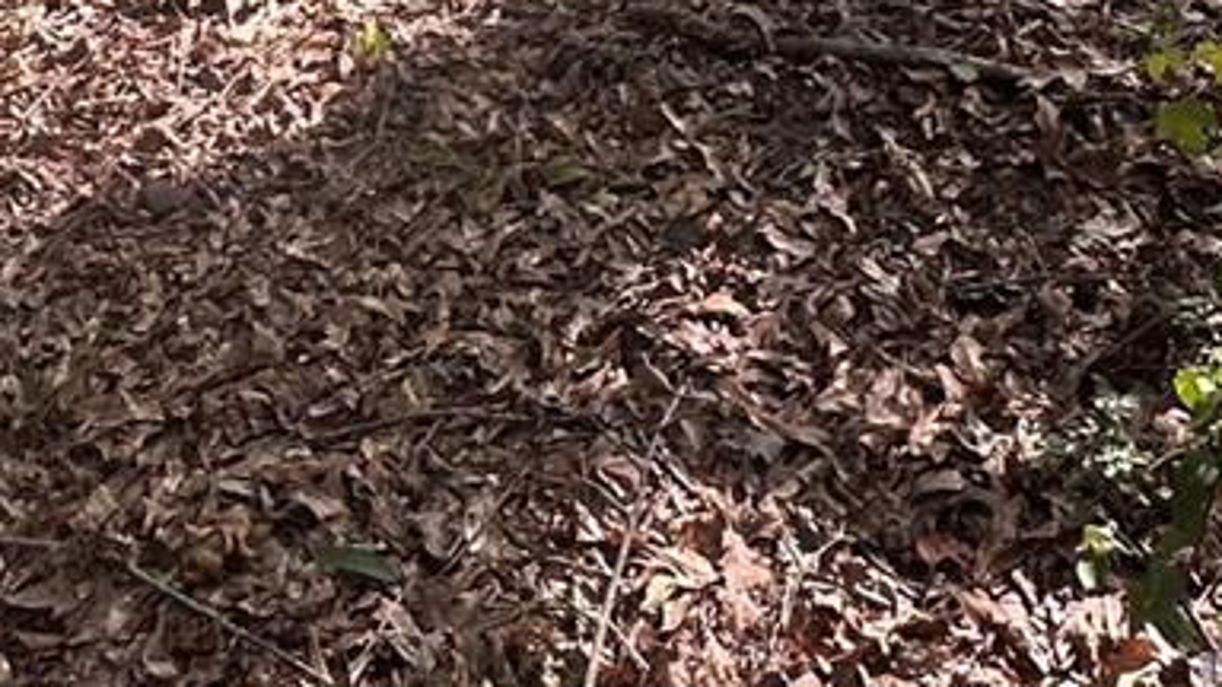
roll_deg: +0.2
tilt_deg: -2.8
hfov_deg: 34.2
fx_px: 1977
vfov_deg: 15.9
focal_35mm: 61
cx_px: 452
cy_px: -649
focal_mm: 2.22
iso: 40
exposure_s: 1/135
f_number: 2.2
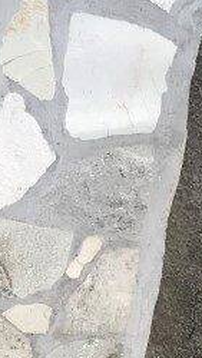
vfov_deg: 16.9
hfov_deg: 8.0
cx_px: -446
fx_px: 1188
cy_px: 43
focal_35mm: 125
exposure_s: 1/194
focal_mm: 3.99
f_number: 1.8
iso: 20
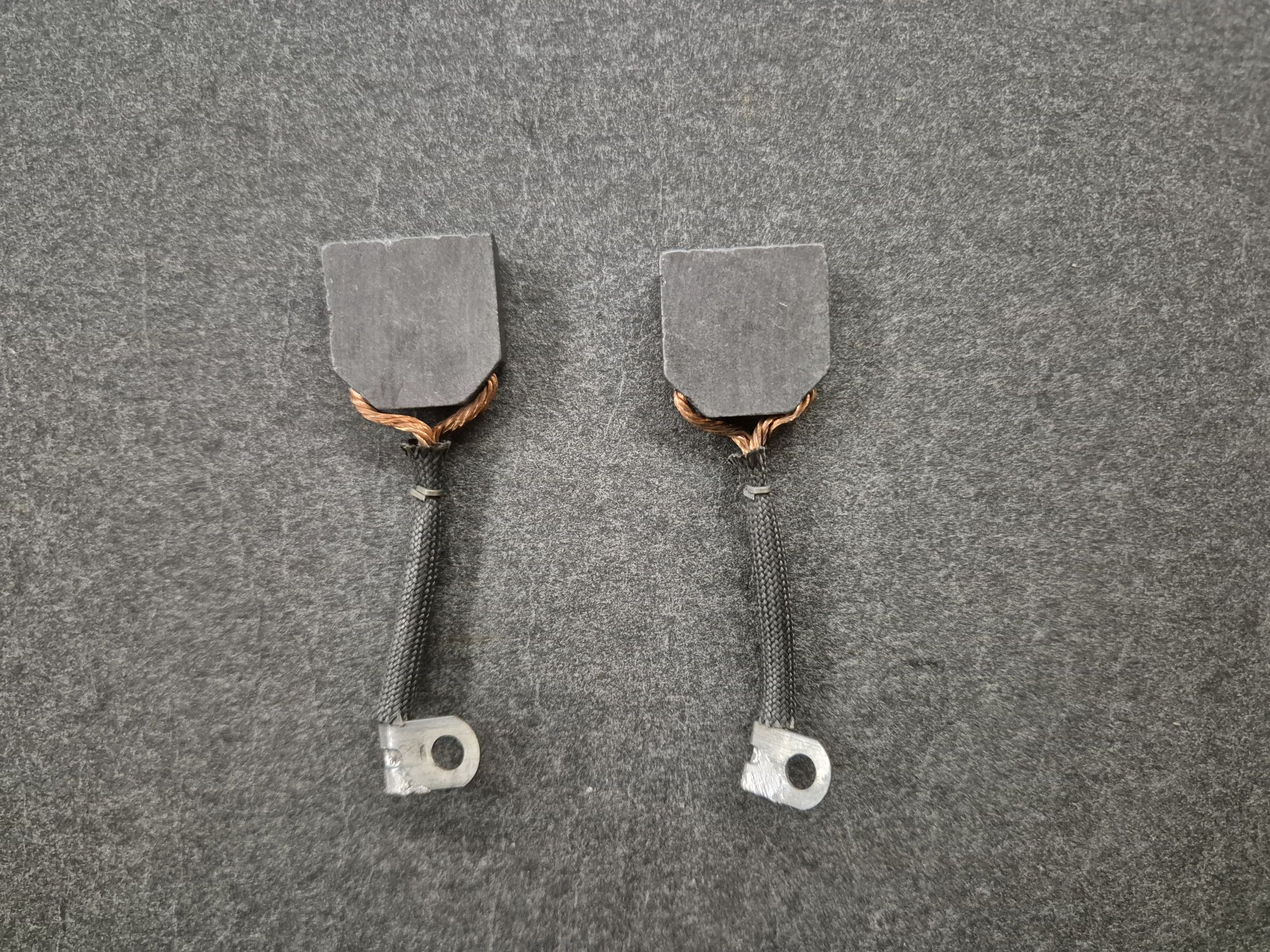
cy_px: 476
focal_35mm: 23
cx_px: 635
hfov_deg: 73.9
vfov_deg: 58.9
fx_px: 844
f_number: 1.8
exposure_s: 1/100
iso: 2500
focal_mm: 5.4
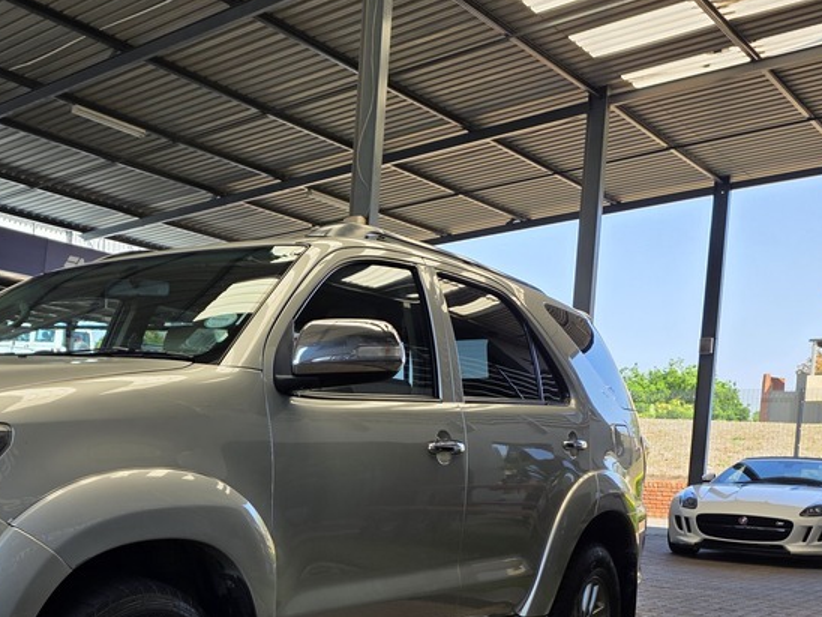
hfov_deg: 40.4
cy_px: 528
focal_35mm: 43
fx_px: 1021
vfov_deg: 32.3
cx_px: 74
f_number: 1.7
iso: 80
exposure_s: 1/1283
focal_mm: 6.25
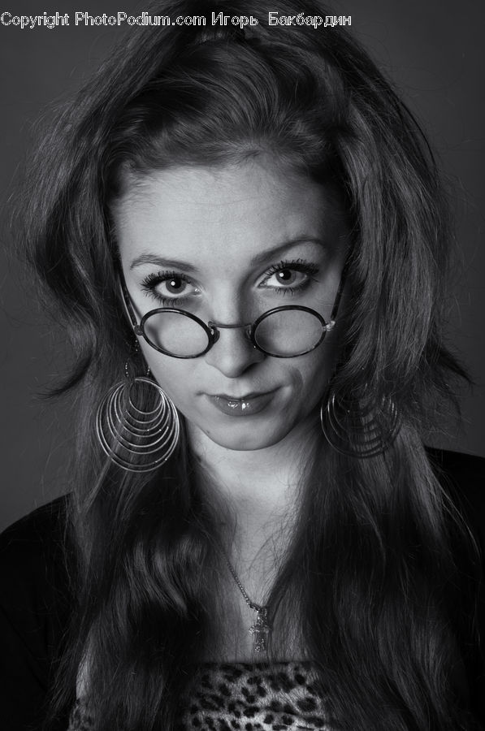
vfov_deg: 27.0
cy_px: 366
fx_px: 1521
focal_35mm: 75
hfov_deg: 18.1
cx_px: 242
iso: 200
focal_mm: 50
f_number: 8
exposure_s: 1/125
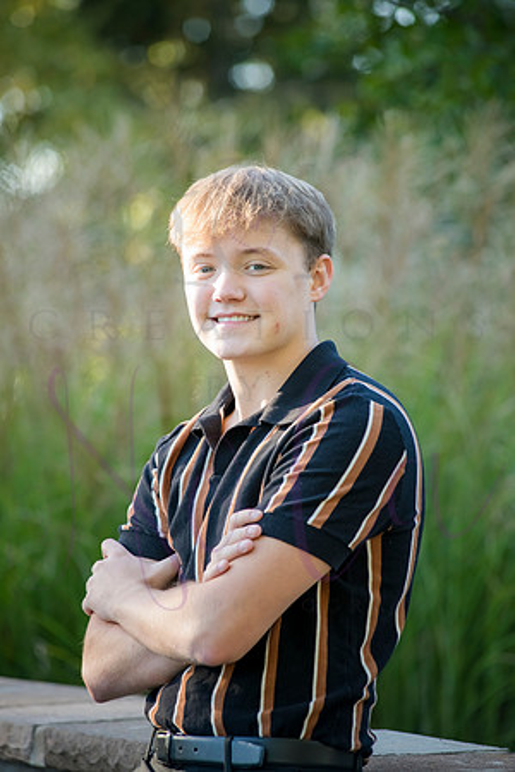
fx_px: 3648
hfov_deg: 8.1
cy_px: 386
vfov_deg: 12.1
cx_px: 258
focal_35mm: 170
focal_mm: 170
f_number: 5.6
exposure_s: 1/320
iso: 800
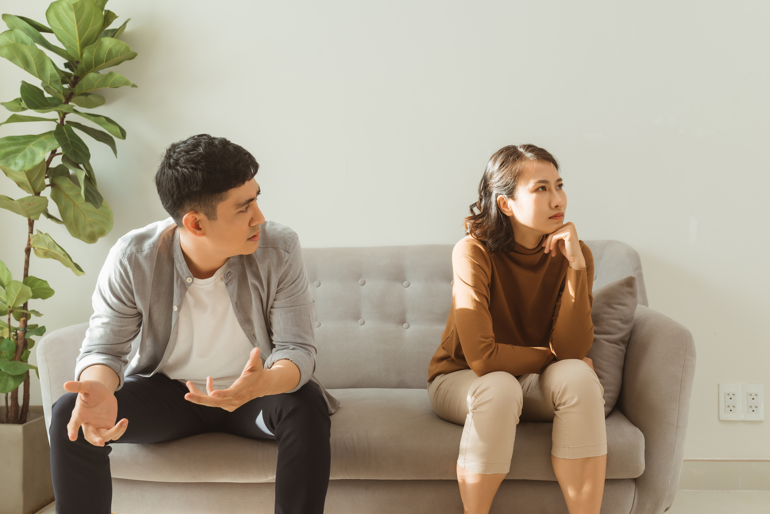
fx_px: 749
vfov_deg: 37.9
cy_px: 257
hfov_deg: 54.4
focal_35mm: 35
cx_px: 385
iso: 200
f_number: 5
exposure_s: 1/200
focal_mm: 35
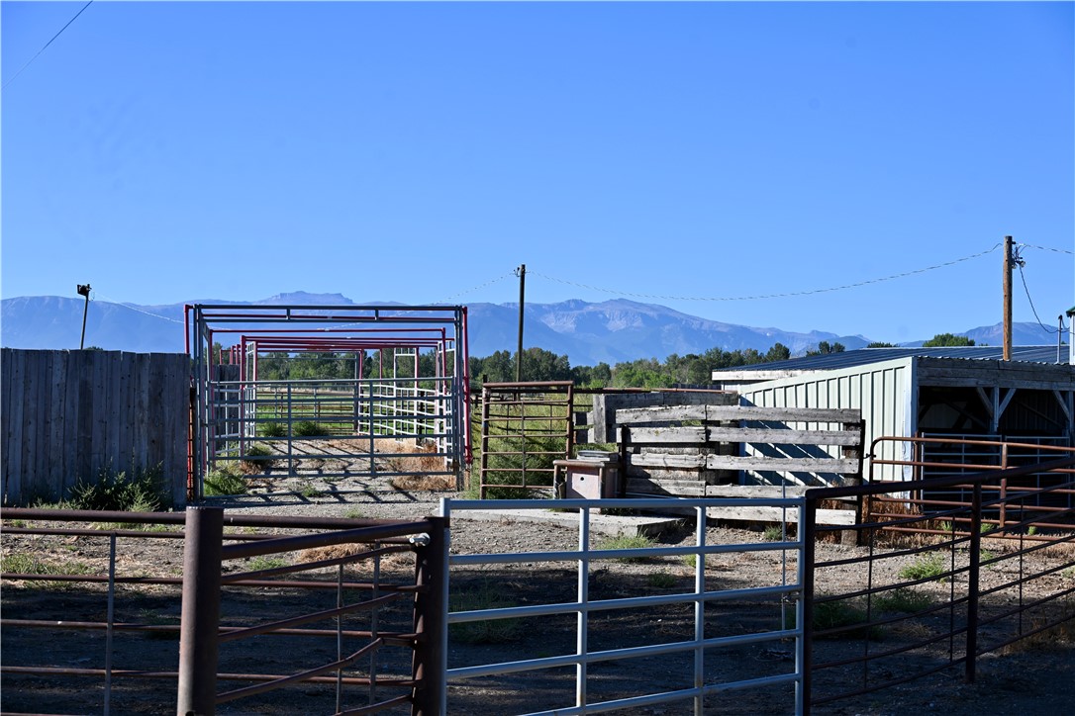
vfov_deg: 19.5
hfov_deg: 28.8
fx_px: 2090
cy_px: 358
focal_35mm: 70
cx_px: 538
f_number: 7.1
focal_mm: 70
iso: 100
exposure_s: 1/400
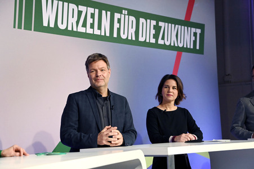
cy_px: 84
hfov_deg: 22.2
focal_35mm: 92
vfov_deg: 14.8
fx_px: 649
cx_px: 127
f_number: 6.3
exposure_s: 1/500
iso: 8000
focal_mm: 92
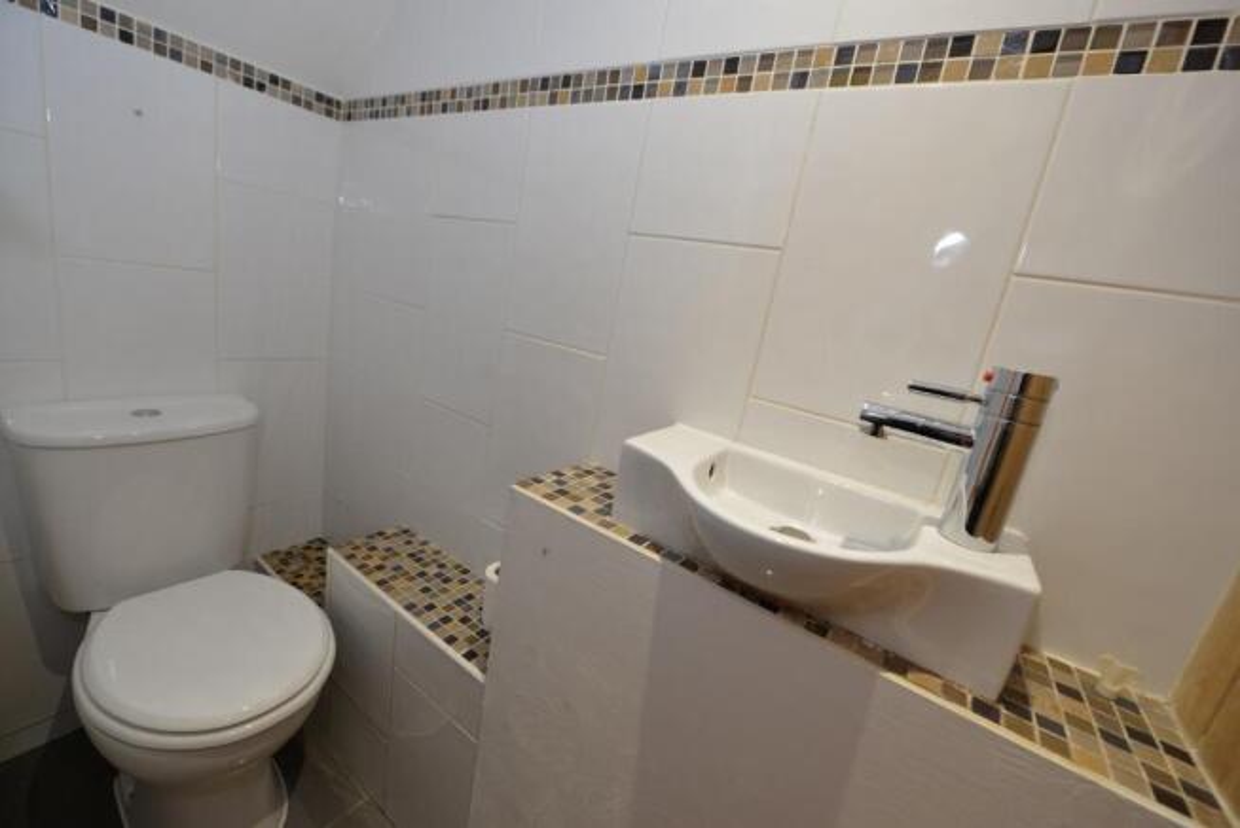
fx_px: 483
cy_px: 414
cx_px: 620
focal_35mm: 14
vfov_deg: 81.3
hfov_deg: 104.2
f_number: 4
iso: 500
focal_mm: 14
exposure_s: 1/60
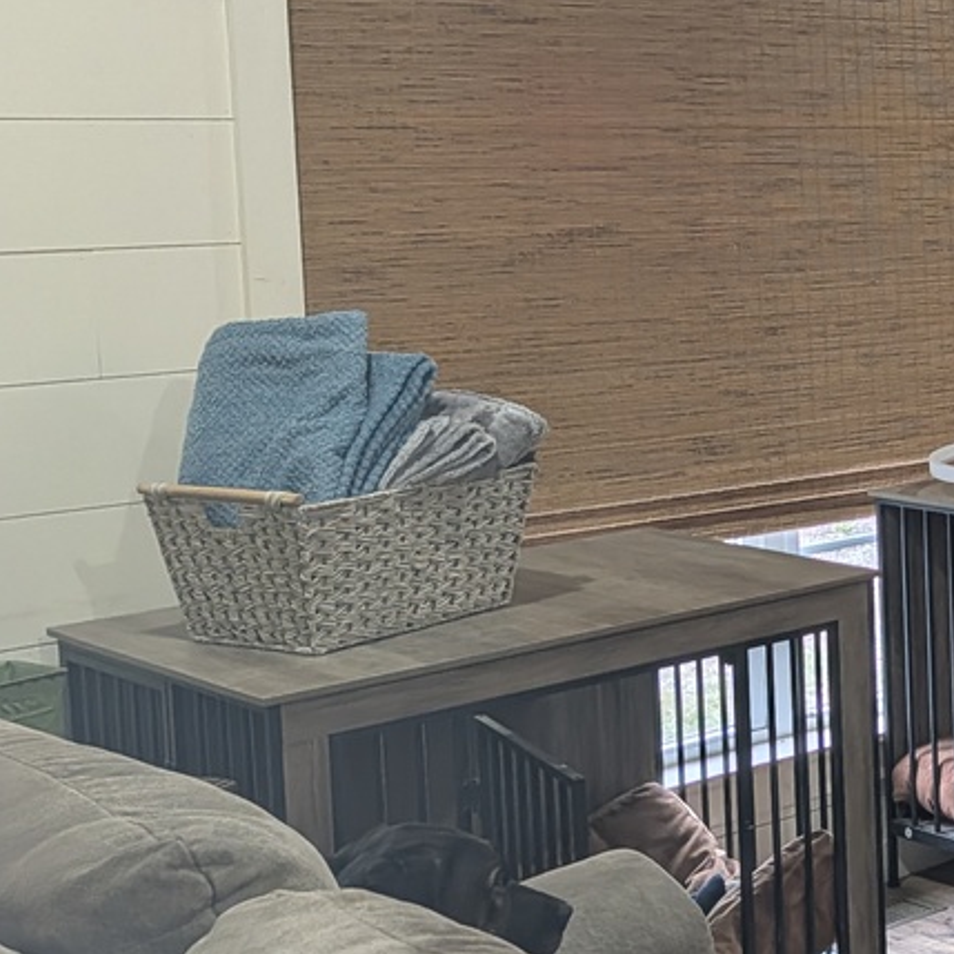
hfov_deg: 19.9
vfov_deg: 24.2
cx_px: 1557
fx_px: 2214
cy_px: 345
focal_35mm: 71
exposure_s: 1/120
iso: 33
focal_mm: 6.9
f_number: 1.68
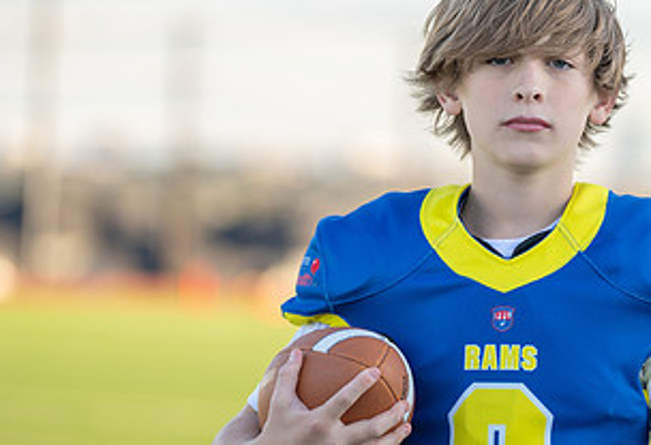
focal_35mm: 308
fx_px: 5615
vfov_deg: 4.5
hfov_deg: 6.6
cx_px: 505
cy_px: 249
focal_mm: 142
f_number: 2.8
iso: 100
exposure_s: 1/400
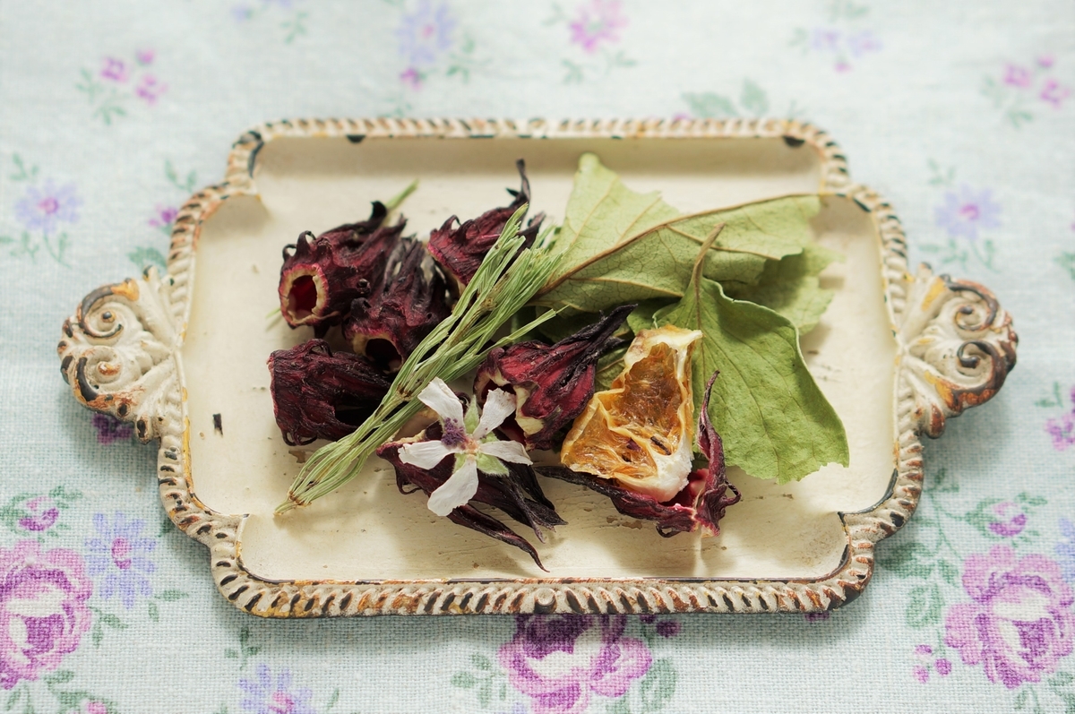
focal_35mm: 75
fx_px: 2237
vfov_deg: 18.1
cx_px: 538
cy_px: 357
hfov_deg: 27.0
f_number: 3.2
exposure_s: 1/400
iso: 100
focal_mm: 50
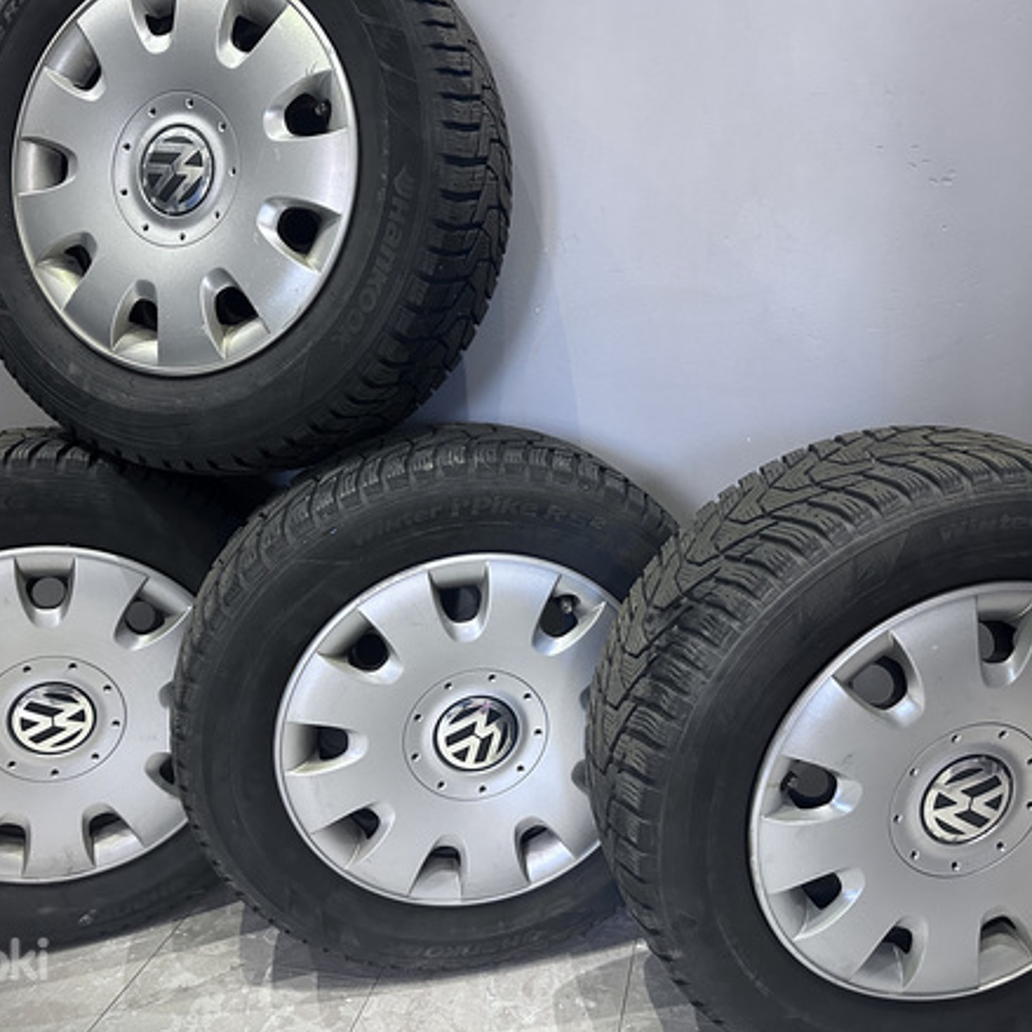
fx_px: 978
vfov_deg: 55.6
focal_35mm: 29
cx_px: 520
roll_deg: +3.1
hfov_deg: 55.6
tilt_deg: -13.9
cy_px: 512
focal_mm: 6.86
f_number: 1.78
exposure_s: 1/50
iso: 640
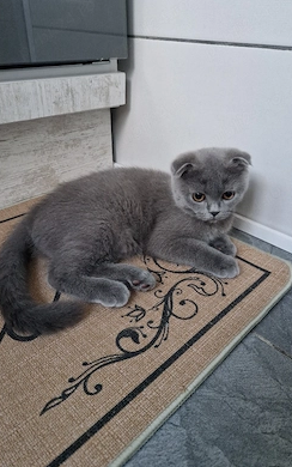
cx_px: 174
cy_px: 230
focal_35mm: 25
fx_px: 318
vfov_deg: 72.5
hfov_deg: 49.0
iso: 640
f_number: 1.8
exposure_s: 1/50
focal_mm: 5.4
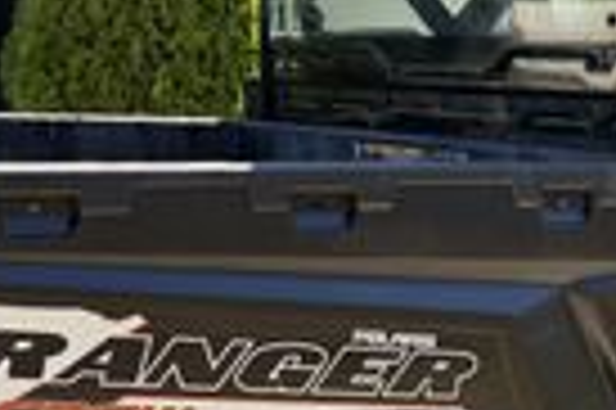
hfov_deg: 17.2
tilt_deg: -3.9
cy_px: 248
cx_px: 585
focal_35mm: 117
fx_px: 2000
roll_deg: +1.9
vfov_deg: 11.7
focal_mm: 6.76
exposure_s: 1/1156
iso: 100
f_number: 1.78
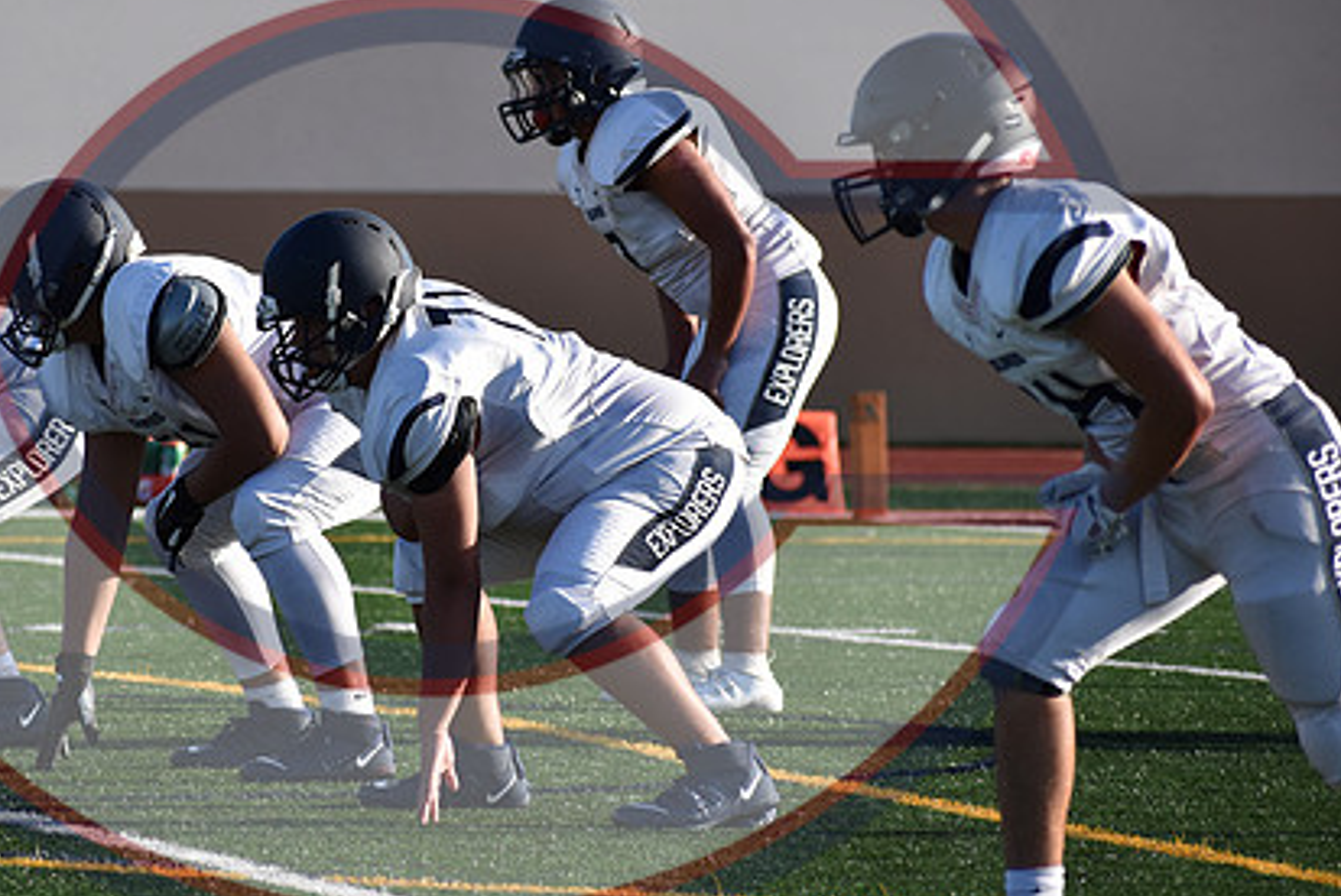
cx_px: 419
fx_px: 16475
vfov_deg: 3.1
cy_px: 342
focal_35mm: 442
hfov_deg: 4.7
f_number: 6.3
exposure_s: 1/1600
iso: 400
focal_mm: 210
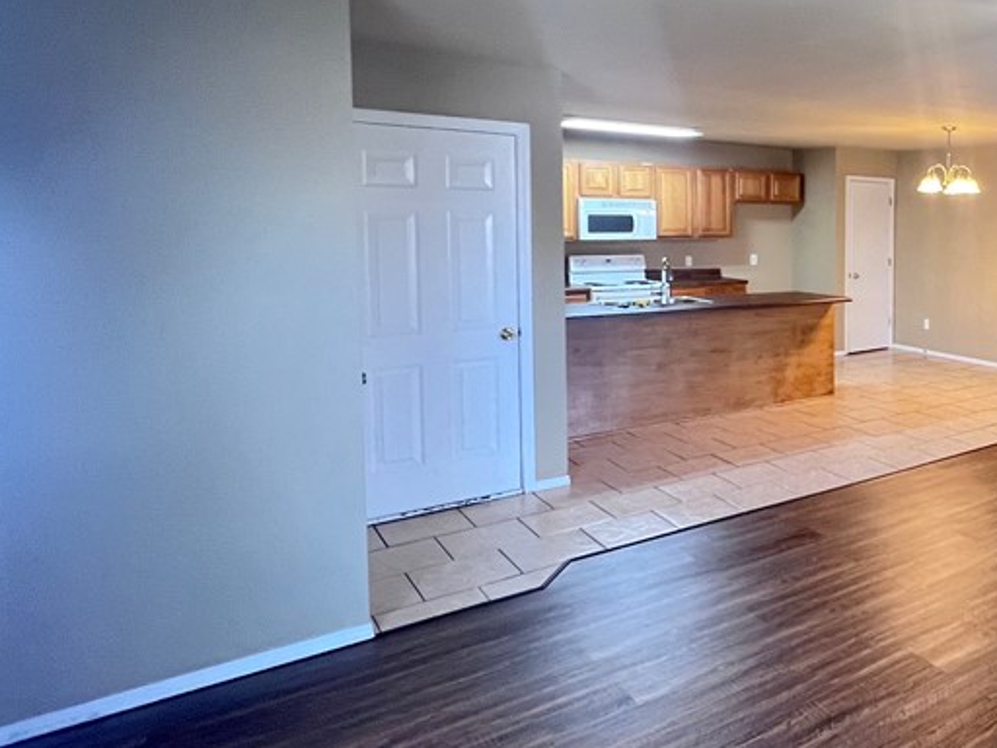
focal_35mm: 26
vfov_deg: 52.4
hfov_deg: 54.9
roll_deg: -0.6
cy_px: 273
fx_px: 749
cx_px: 960
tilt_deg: -3.6
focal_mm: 1.57
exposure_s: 1/60
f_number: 1.8
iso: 250
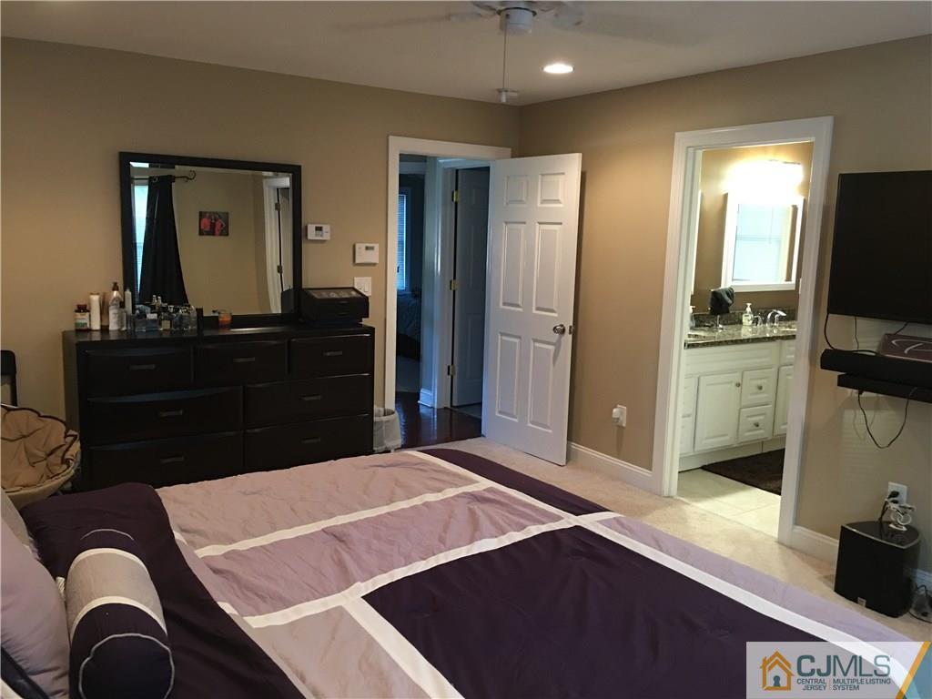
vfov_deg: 48.2
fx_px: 781
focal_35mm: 29
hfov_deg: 61.7
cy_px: 350
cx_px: 466
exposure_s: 1/15
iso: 100
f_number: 2.2
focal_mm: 4.15
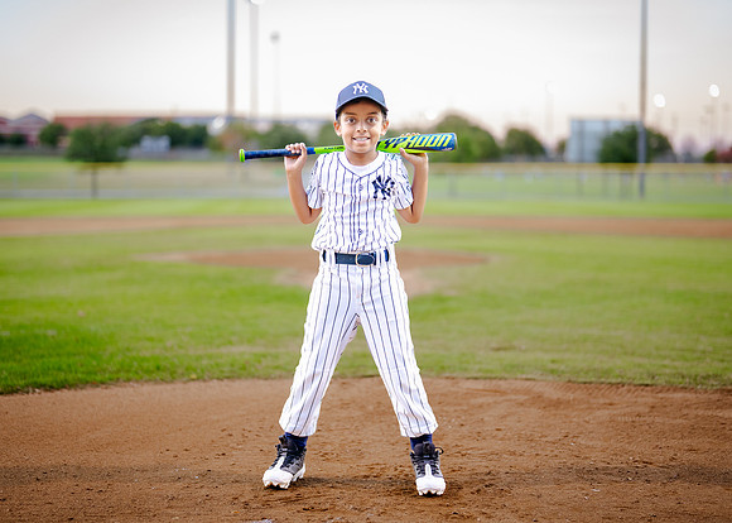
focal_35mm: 61
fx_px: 1274
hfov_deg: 32.0
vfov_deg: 23.2
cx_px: 354
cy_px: 249
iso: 500
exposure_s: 1/500
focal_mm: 50
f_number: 1.2
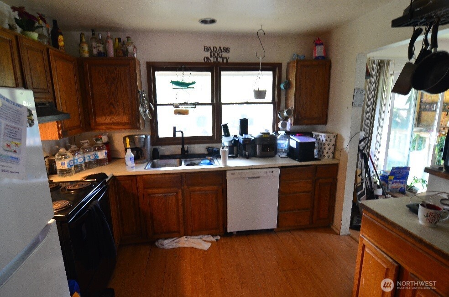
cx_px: 224
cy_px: 148
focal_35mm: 18
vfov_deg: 67.0
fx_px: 224
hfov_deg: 90.2
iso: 800
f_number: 7.1
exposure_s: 1/13
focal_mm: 12
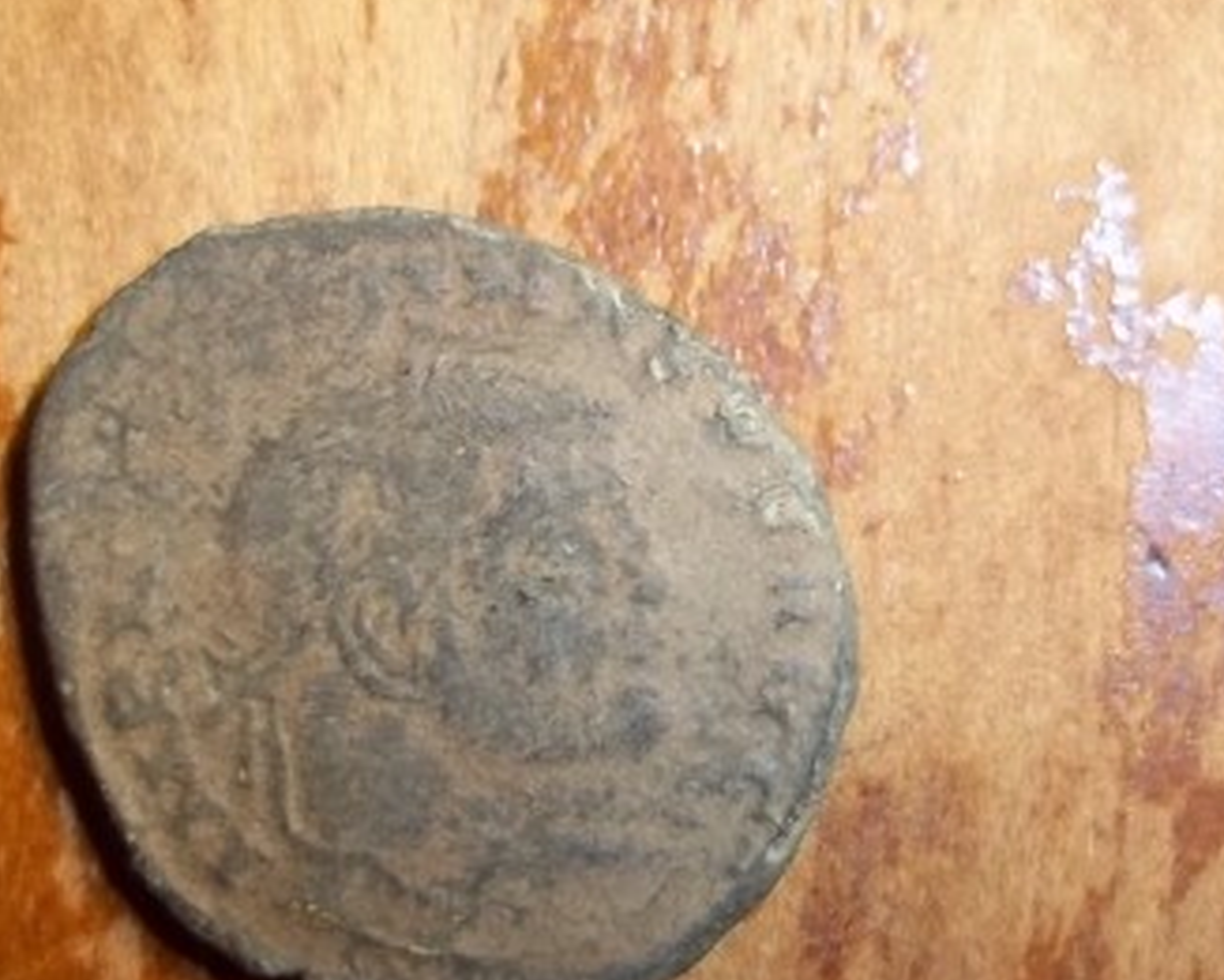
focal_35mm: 47
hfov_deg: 39.4
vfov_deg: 32.0
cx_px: 505
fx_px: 1703
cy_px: 588
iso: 80
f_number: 3.1
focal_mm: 6.5
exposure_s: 1/30
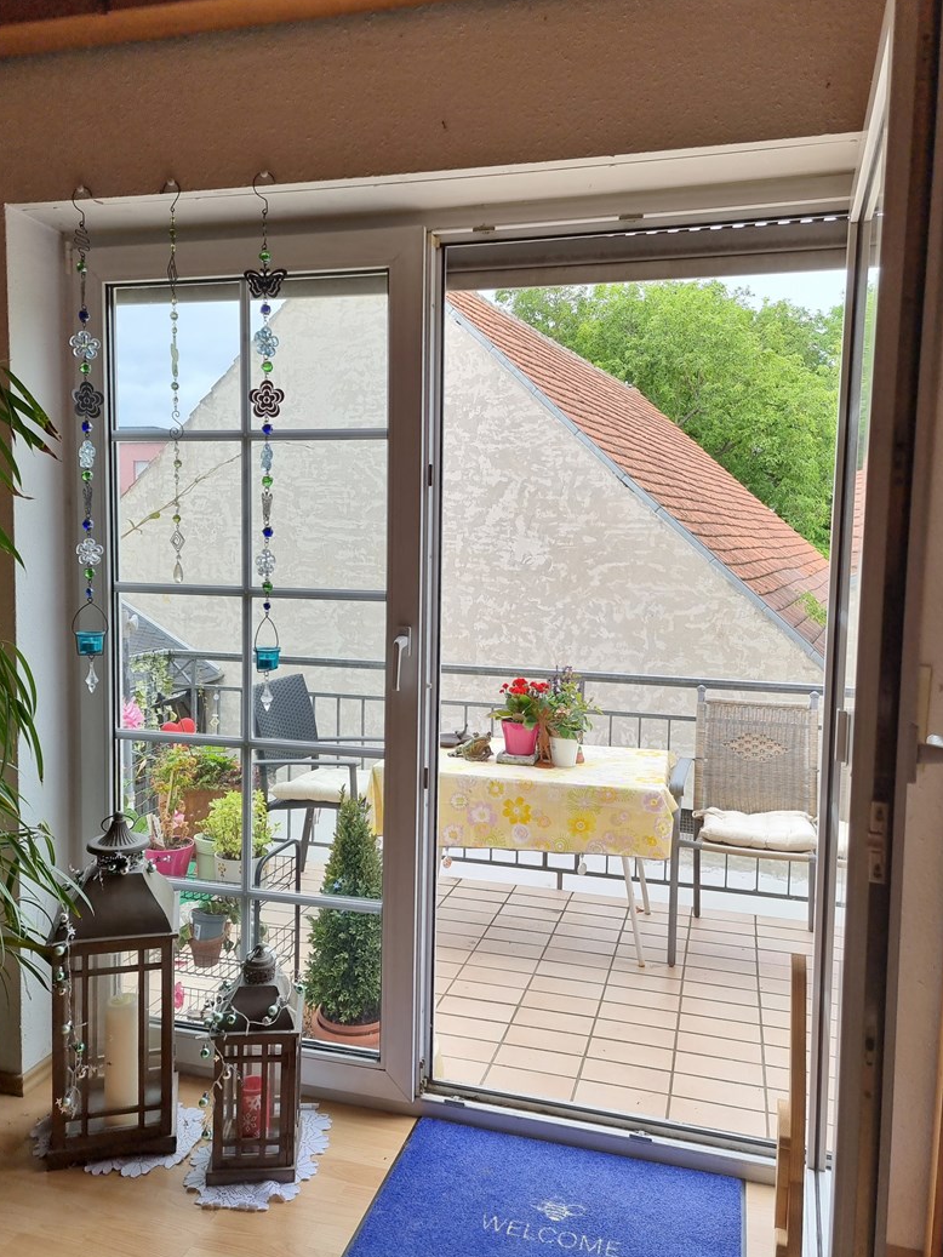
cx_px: 457
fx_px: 908
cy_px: 618
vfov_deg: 69.4
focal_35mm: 25
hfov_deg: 54.9
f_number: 1.8
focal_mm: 6.7
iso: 50
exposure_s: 1/175
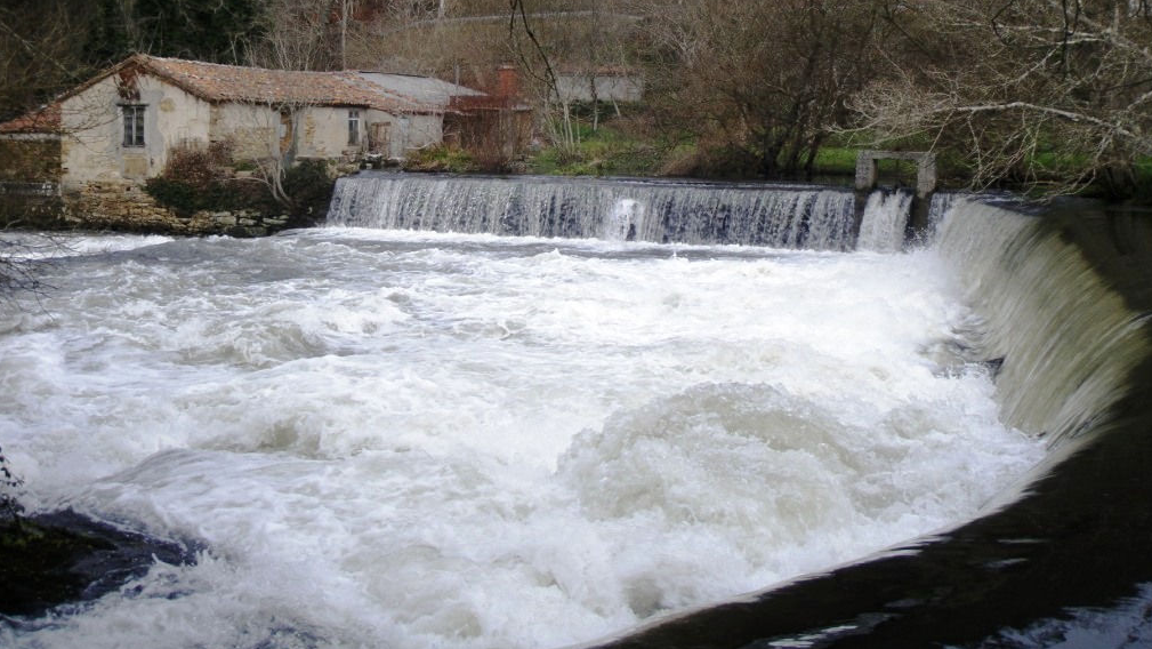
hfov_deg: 48.3
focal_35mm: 42
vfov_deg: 28.2
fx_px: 1283
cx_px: 581
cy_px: 215
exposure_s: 1/160
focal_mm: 6.7
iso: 50
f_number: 4.5
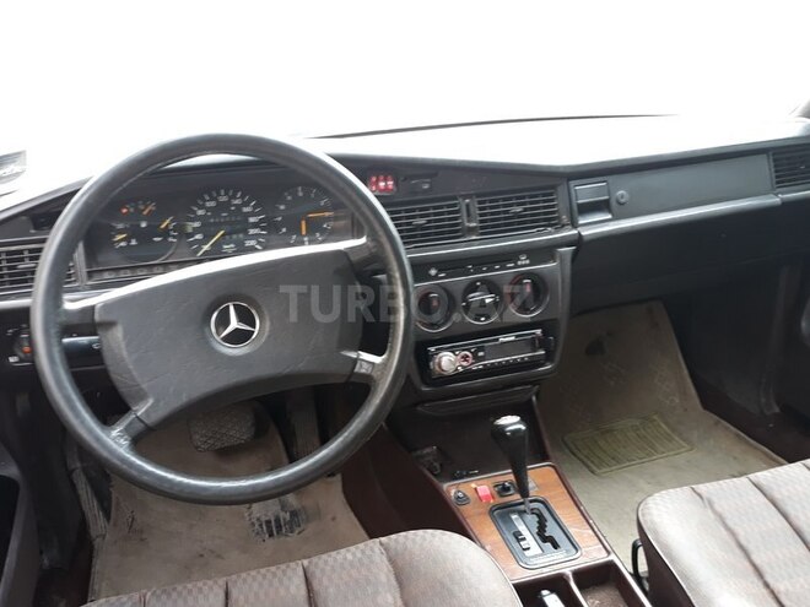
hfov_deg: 65.3
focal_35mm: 27
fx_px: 632
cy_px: 304
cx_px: 405
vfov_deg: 51.4
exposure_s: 1/50
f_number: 1.7
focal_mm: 3.71
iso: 50
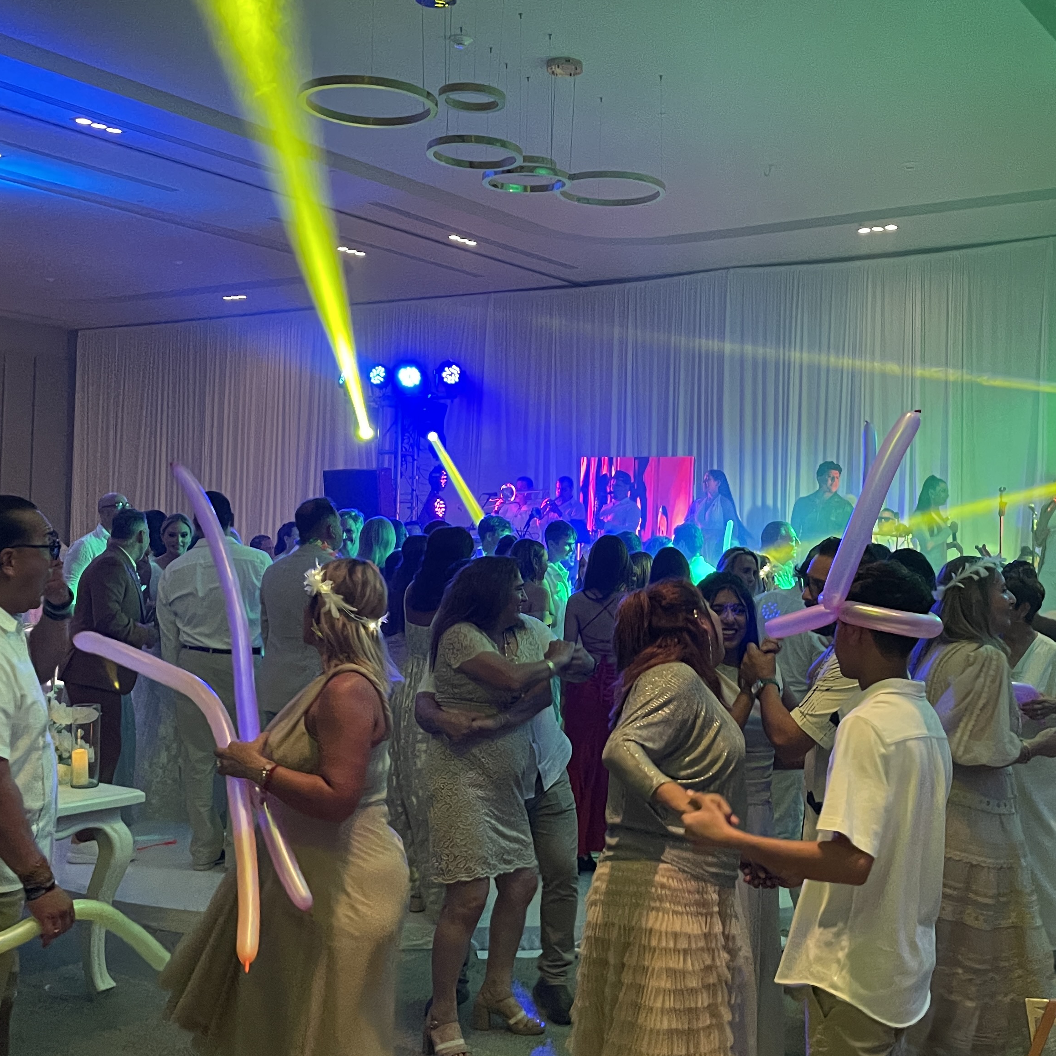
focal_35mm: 40
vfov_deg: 41.9
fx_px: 1381
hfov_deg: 41.8
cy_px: 518
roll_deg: -1.9
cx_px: 600
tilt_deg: +3.0
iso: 320
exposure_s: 1/40
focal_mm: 4.2
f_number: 1.6
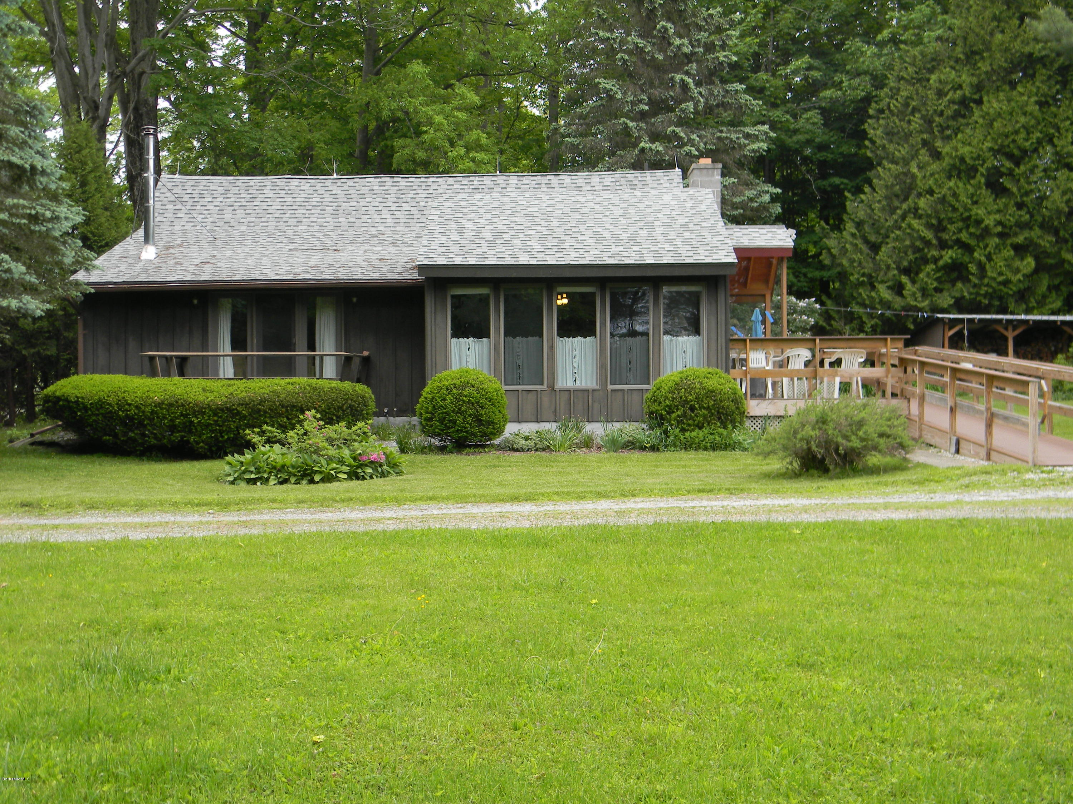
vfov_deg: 35.1
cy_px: 402
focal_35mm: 41
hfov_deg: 45.8
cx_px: 536
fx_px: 1271
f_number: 3.8
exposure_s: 1/69.5
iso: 80
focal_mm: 7.3
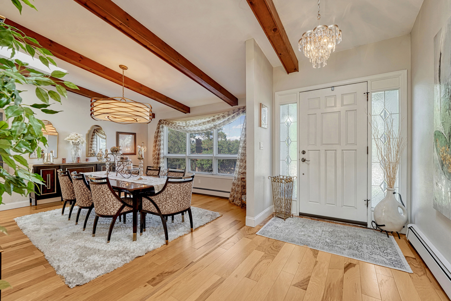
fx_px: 175
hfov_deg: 104.2
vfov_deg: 81.2
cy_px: 150
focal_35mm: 14
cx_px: 226
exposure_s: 1/6
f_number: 8
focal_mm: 14
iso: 400
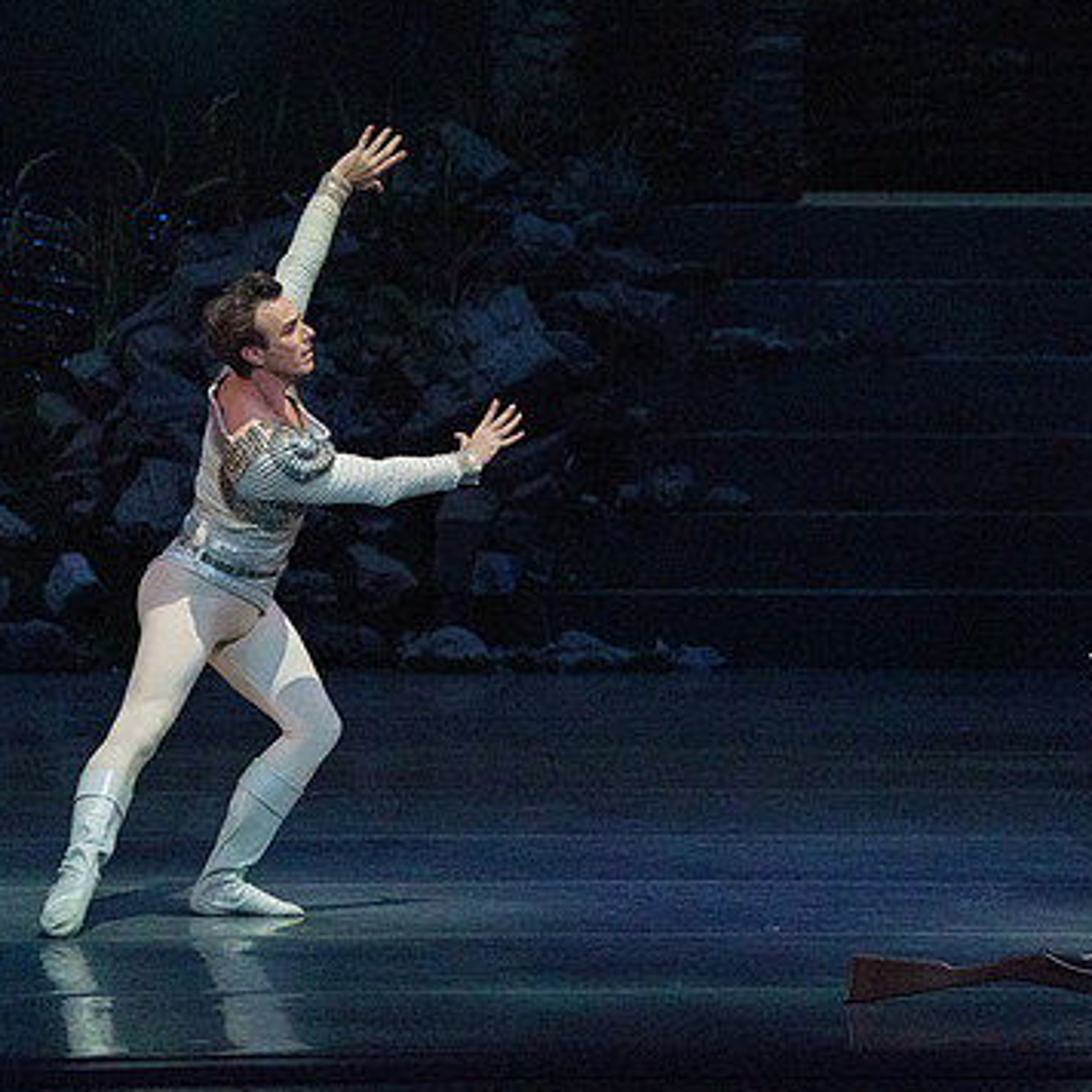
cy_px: 523
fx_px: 15275
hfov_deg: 4.1
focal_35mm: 428
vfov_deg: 4.1
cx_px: 764
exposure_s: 1/320
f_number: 5.6
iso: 8000
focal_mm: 309
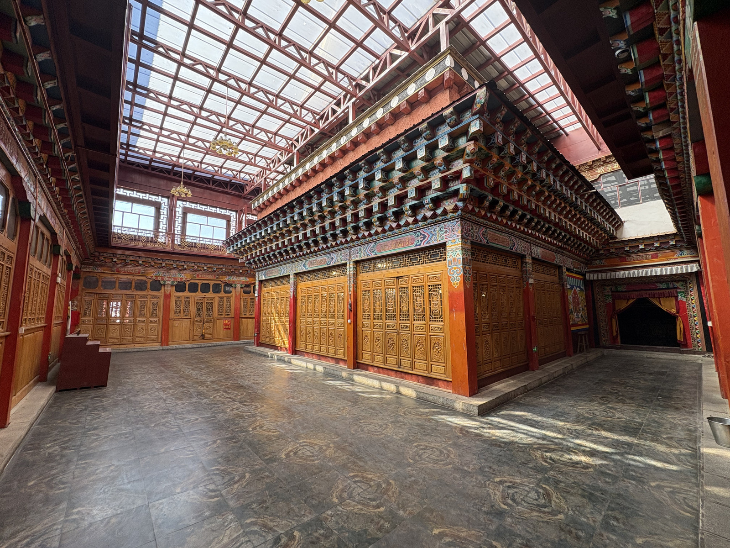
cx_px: 365
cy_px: 274
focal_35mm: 14
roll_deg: +1.0
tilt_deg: +7.6
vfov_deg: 85.7
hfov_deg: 102.1
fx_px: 295
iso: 80
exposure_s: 1/99
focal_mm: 2.22
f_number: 2.2
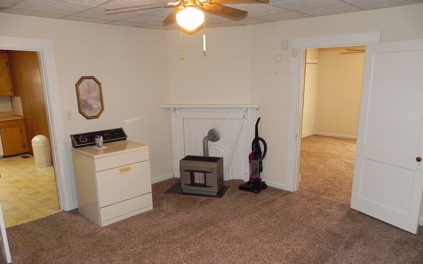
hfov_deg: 66.5
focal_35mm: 28
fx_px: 323
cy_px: 153
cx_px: 210
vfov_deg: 44.4
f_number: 2.8
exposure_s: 1/30
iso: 200
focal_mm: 4.6
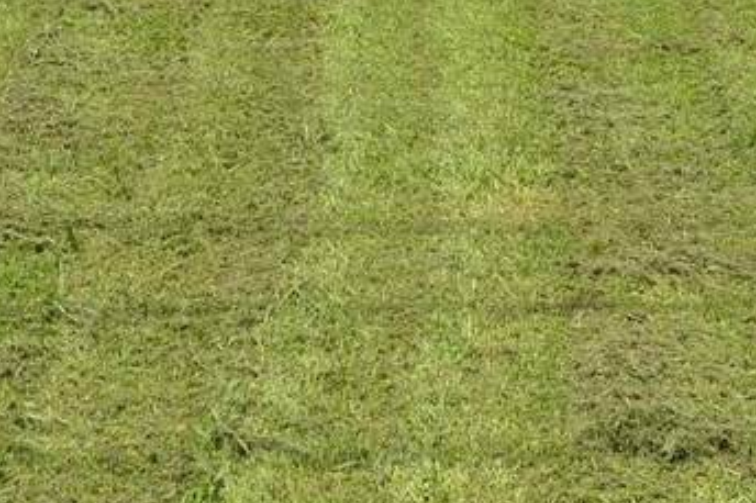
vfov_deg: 9.3
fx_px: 3043
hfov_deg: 14.1
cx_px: 483
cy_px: -194
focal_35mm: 145
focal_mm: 26
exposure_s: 1/250
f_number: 8
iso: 100
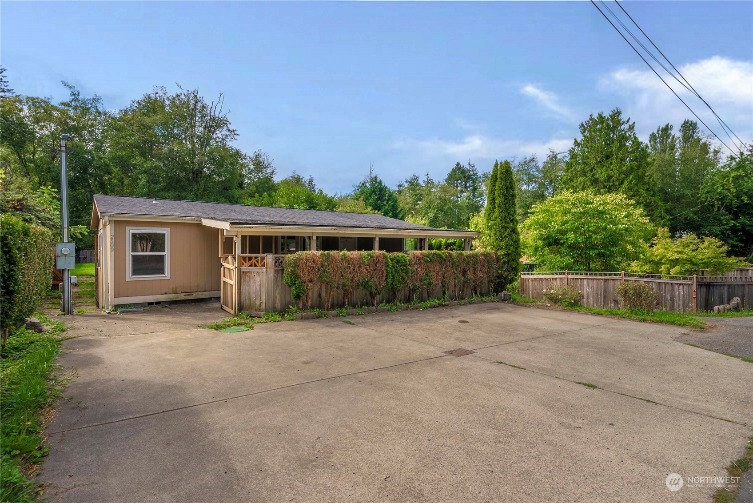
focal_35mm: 17
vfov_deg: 70.5
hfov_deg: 93.2
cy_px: 252
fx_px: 356
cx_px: 376
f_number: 6.3
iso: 80
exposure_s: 1/250
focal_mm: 17
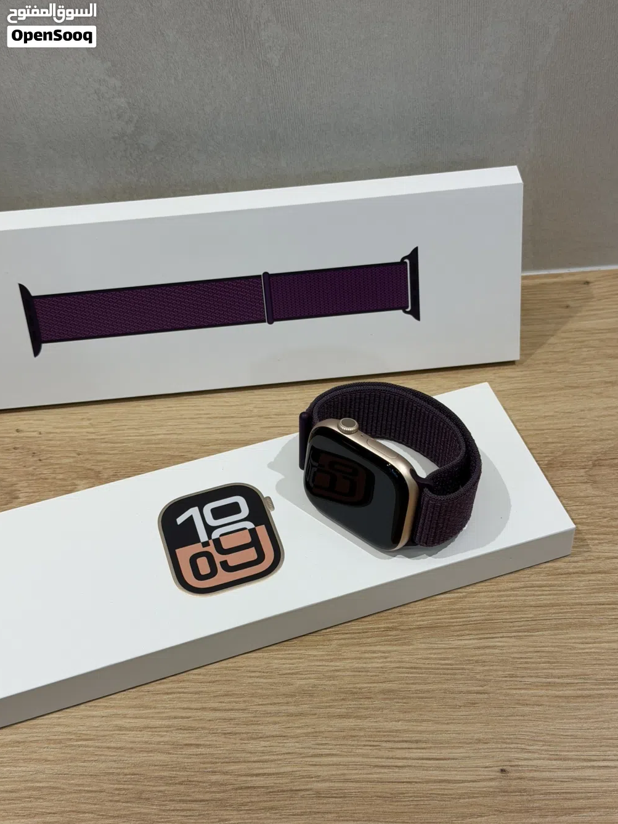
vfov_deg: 38.9
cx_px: 307
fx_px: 1166
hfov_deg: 29.7
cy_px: 409
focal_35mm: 49
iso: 50
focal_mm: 6.76
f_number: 1.78
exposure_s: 1/121
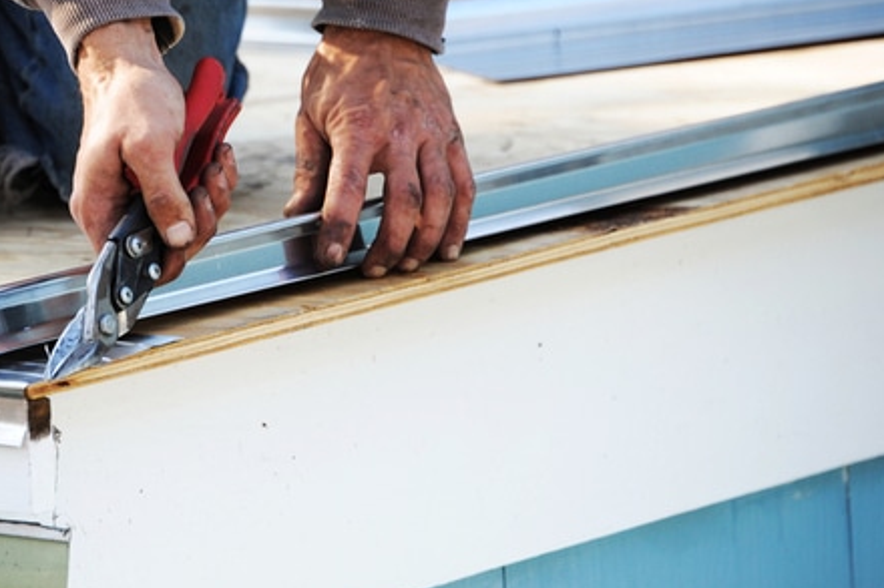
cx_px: 171
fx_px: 12125
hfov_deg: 4.2
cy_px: 293
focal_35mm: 494
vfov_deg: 2.8
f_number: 6.3
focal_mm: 300
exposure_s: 1/320
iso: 800
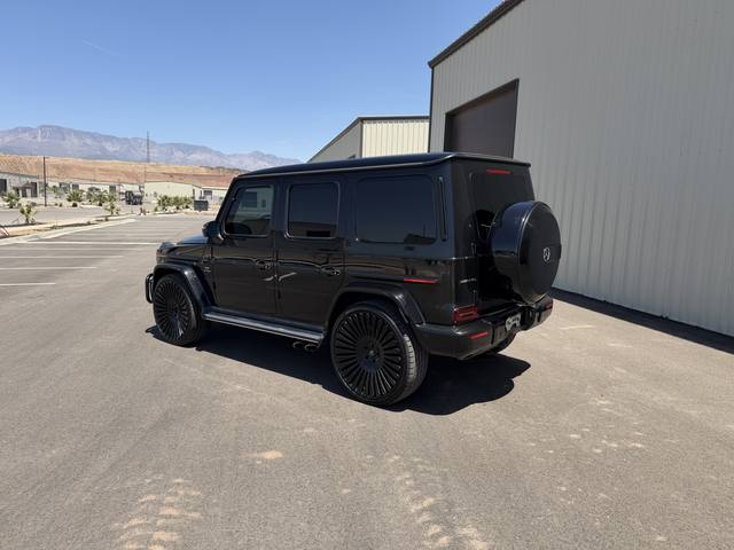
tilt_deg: -6.3
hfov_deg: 71.6
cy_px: 275
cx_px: 367
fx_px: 509
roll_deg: -1.4
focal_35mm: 24
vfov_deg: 56.8
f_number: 1.78
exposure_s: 1/3145
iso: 80
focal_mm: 6.76
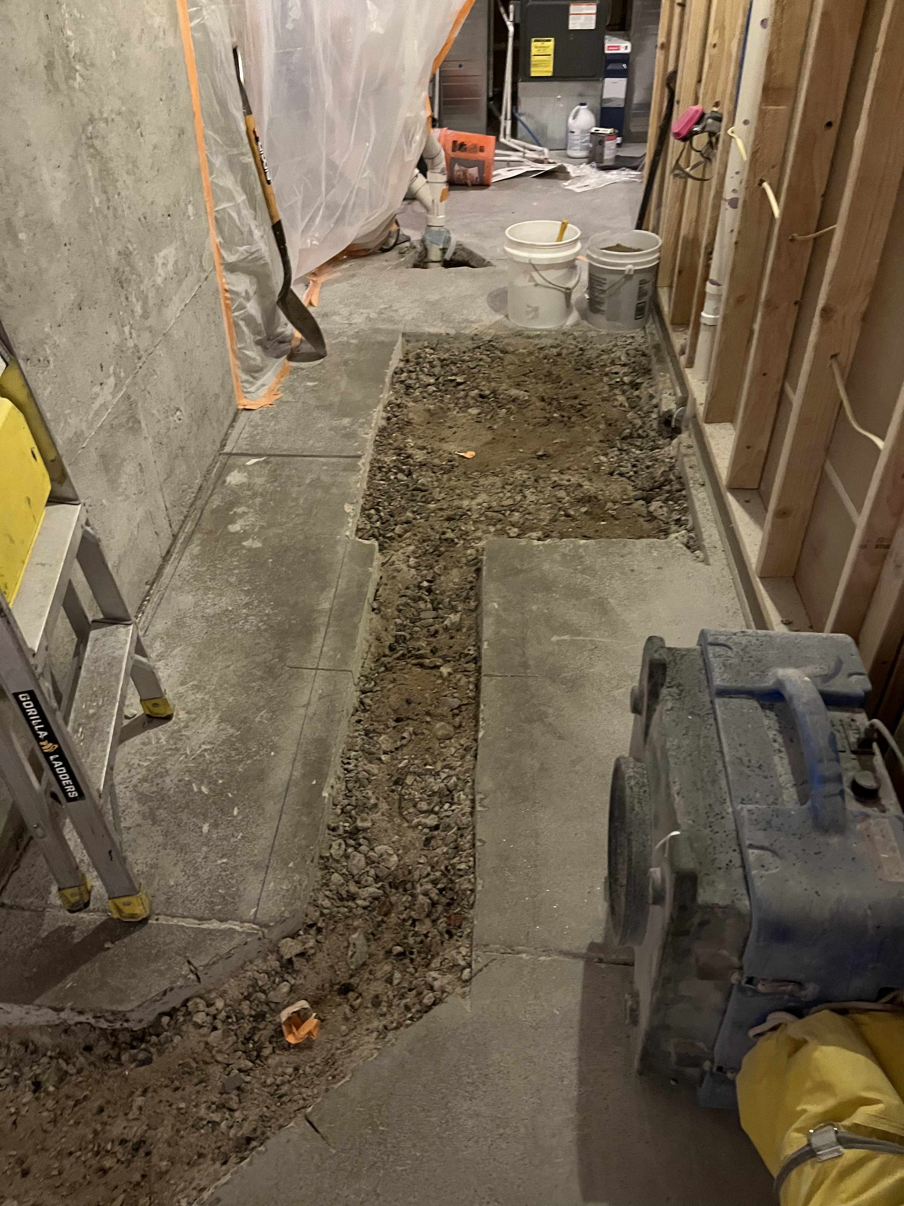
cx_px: 452
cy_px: 603
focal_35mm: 26
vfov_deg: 67.3
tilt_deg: -40.2
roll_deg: +1.7
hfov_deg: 53.1
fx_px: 905
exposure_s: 1/30
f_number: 1.6
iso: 640
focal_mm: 5.1
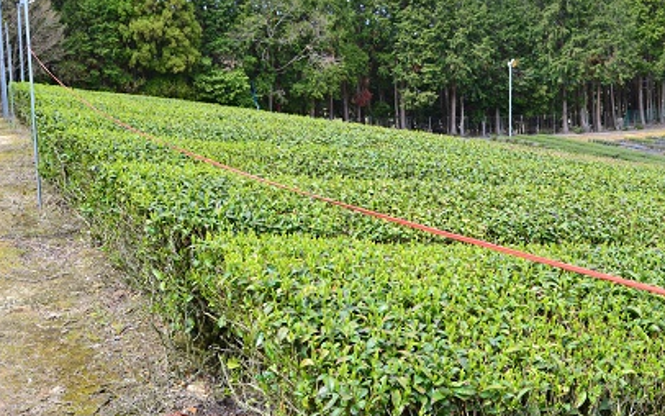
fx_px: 906
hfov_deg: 40.3
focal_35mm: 50
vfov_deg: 25.8
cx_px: 332
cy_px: 196
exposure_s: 1/200
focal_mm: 32
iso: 400
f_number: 10
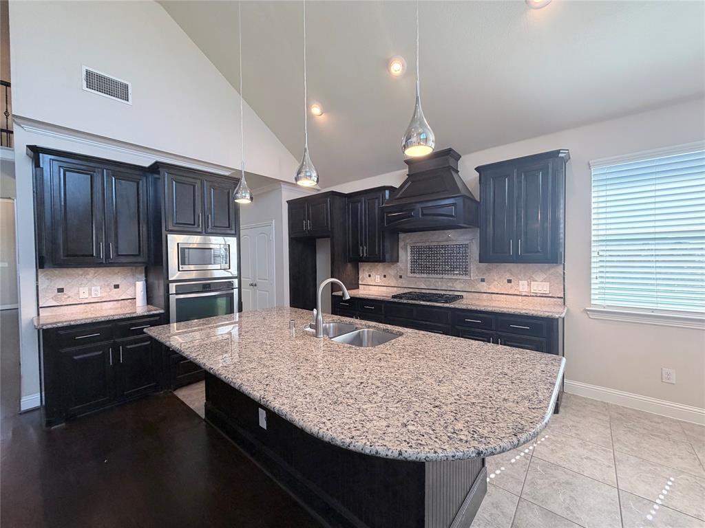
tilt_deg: -0.1
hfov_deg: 102.1
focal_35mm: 14
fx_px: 285
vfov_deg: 85.7
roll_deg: +0.6
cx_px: 352
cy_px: 264
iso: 200
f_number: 2.2
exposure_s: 1/120
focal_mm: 2.22
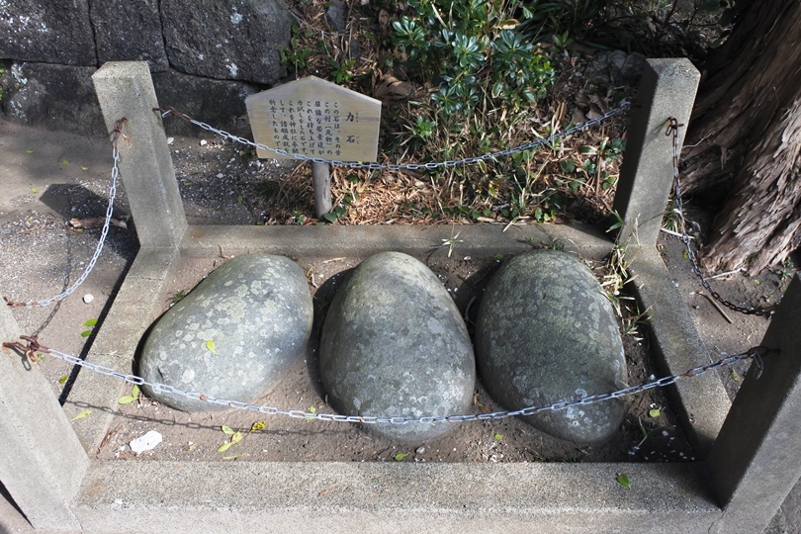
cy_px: 267
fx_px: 645
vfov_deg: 45.0
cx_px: 400
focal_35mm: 29
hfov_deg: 63.7
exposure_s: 1/400
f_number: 7.1
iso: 360
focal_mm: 11
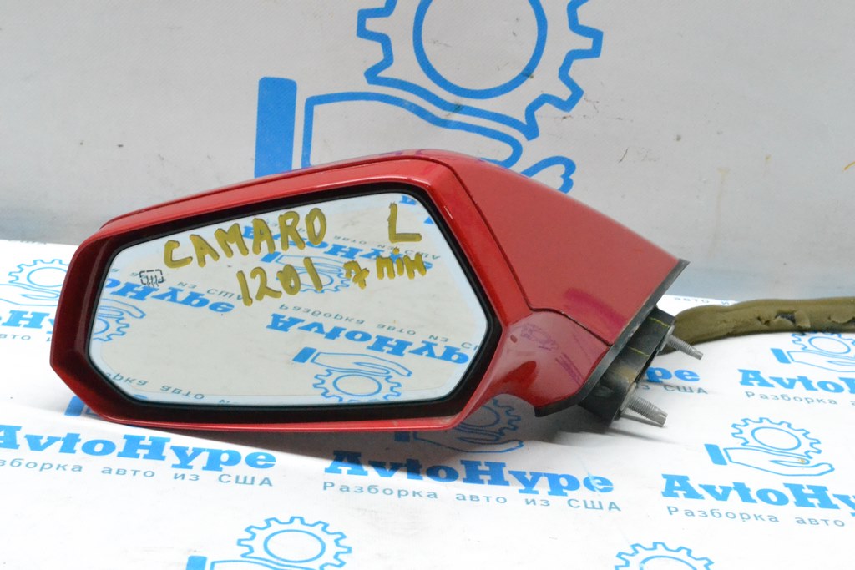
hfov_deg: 36.9
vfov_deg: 25.1
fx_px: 1283
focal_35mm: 54
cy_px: 285
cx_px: 428
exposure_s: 1/125
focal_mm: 36
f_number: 11
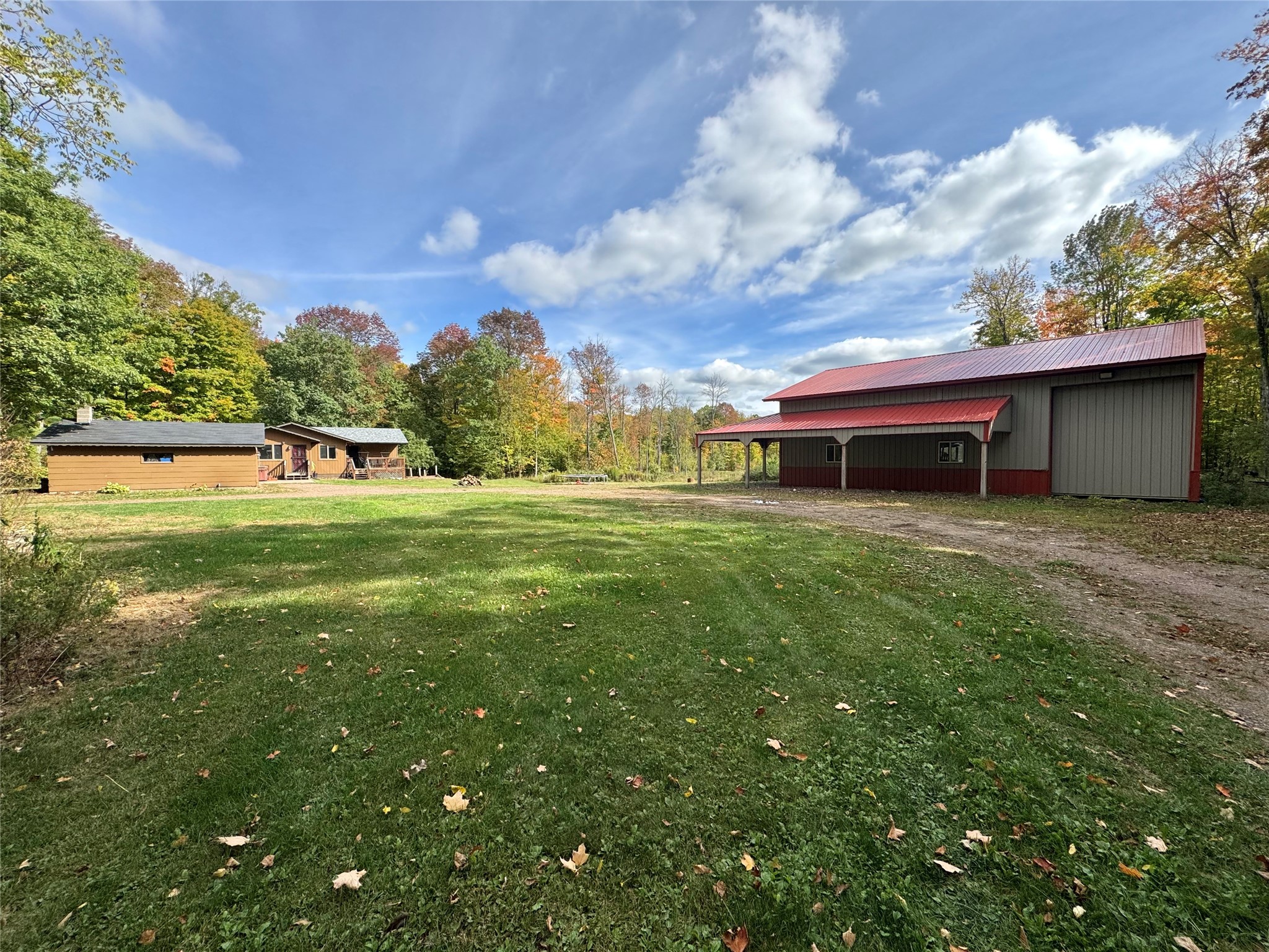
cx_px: 634
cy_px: 476
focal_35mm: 14
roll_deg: +0.2
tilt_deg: -2.1
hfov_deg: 102.1
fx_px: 513
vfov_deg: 85.7
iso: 40
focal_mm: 2.22
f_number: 2.2
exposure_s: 1/1346
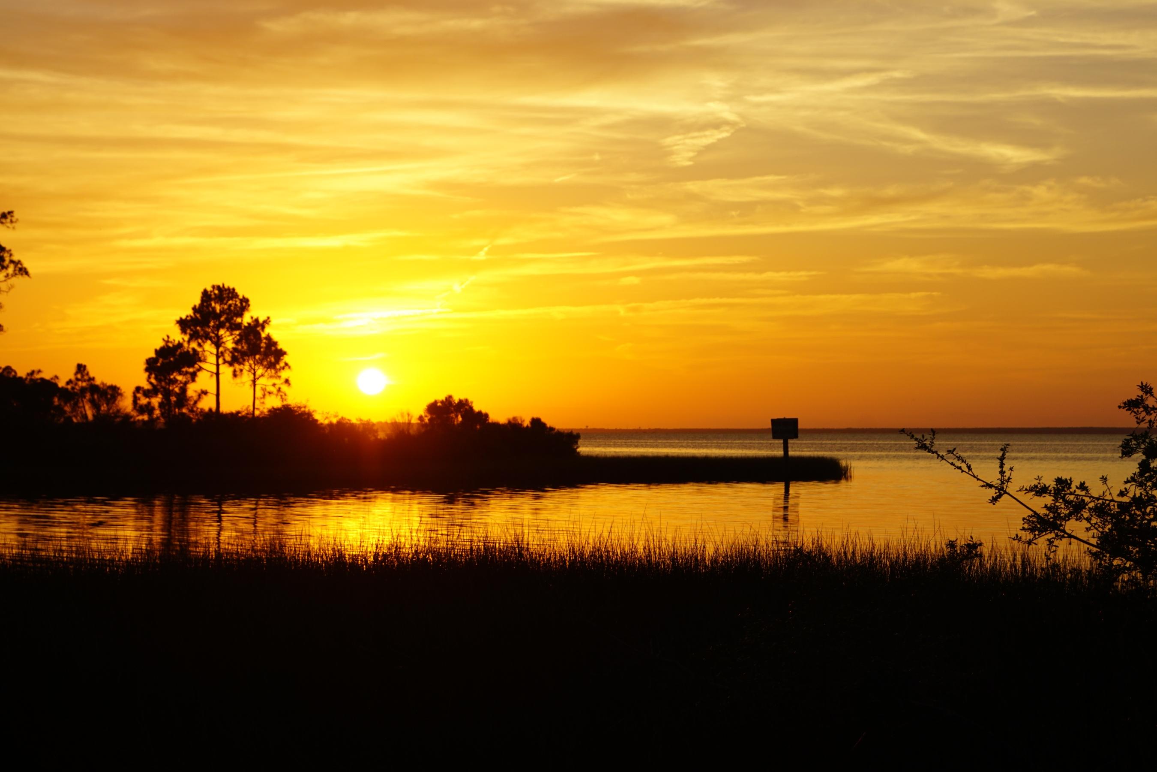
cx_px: 578
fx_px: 2651
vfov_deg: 16.6
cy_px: 386
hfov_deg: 24.6
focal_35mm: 82
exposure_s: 1/160
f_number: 9
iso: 100
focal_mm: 55
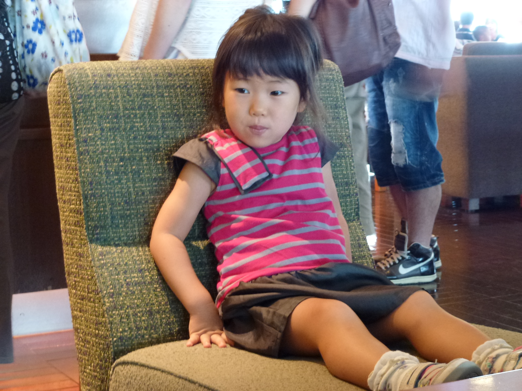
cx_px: 261
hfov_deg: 25.7
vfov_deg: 19.4
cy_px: 196
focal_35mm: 76
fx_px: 1146
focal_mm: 13.6
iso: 400
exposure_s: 1/6
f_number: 4.7
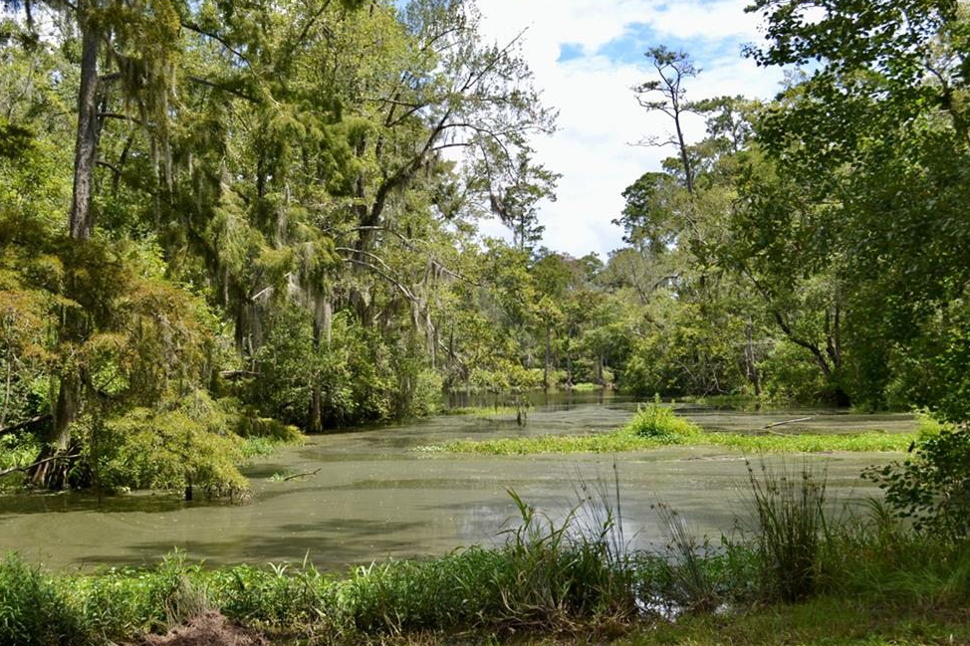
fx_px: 1104
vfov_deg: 32.6
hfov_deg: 47.4
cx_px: 465
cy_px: 327
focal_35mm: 41
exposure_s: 1/200
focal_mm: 26
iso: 100
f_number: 7.1
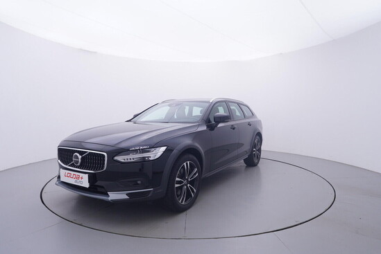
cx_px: 190
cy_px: 127
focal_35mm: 22
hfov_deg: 77.3
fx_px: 238
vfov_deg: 56.2
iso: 200
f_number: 5
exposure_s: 1/80
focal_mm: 15
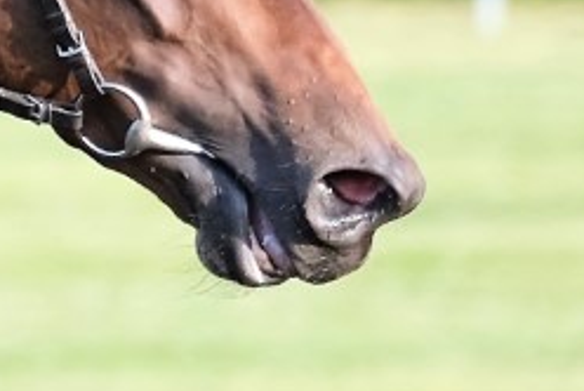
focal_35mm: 1265
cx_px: -1096
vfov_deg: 1.1
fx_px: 20545
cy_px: 433
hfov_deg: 1.6
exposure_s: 1/1000
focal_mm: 129.2
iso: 320
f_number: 2.8
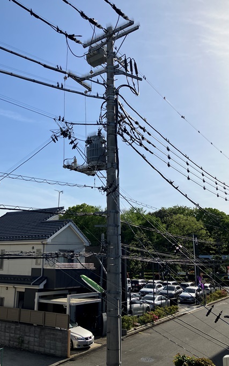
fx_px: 330
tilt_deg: +16.3
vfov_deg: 58.1
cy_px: 169
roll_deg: -0.6
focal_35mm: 33
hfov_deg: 38.2
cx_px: 97
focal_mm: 3.99
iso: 32
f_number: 1.8
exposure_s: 1/3745
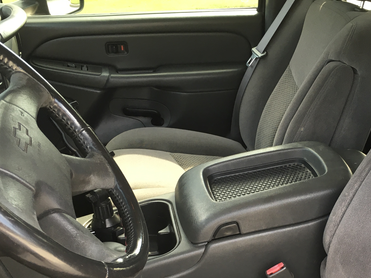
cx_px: 281
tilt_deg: -27.3
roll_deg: -2.3
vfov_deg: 28.0
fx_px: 547
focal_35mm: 51
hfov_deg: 36.6
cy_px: 218
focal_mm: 4.15
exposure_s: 1/40
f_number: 2.2
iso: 32
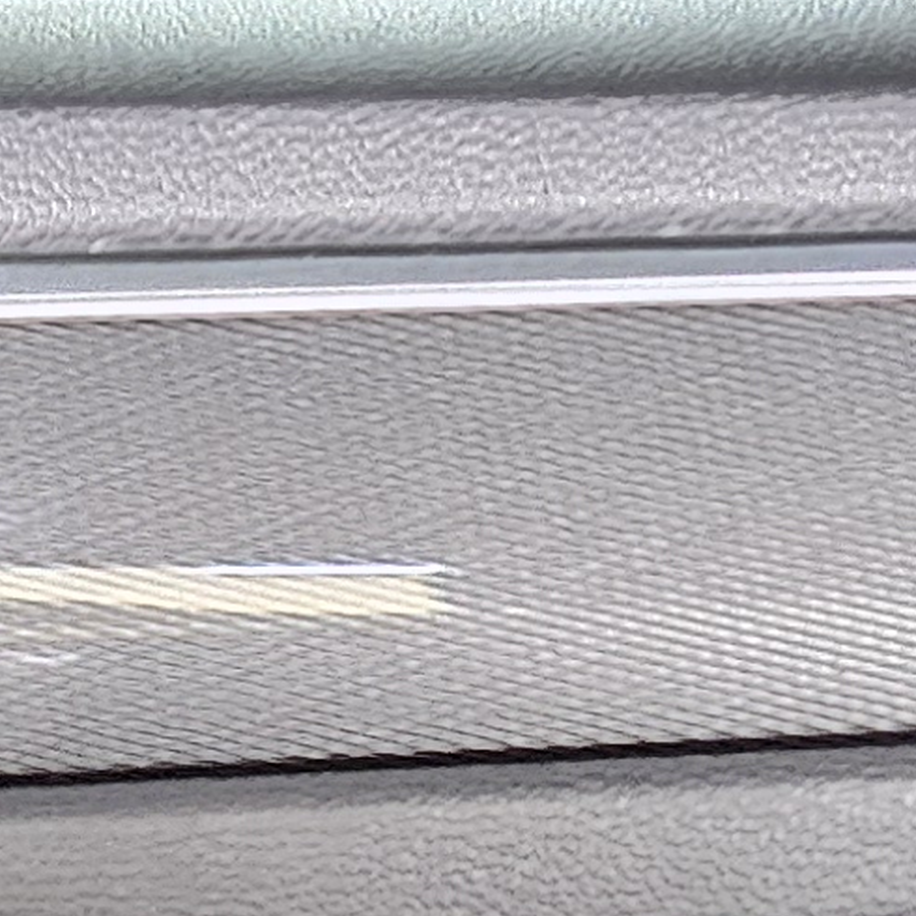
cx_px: -421
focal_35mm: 166
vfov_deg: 9.4
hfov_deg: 10.2
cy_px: 2154
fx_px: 4970
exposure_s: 1/20
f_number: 1.8
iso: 1250
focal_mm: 5.4
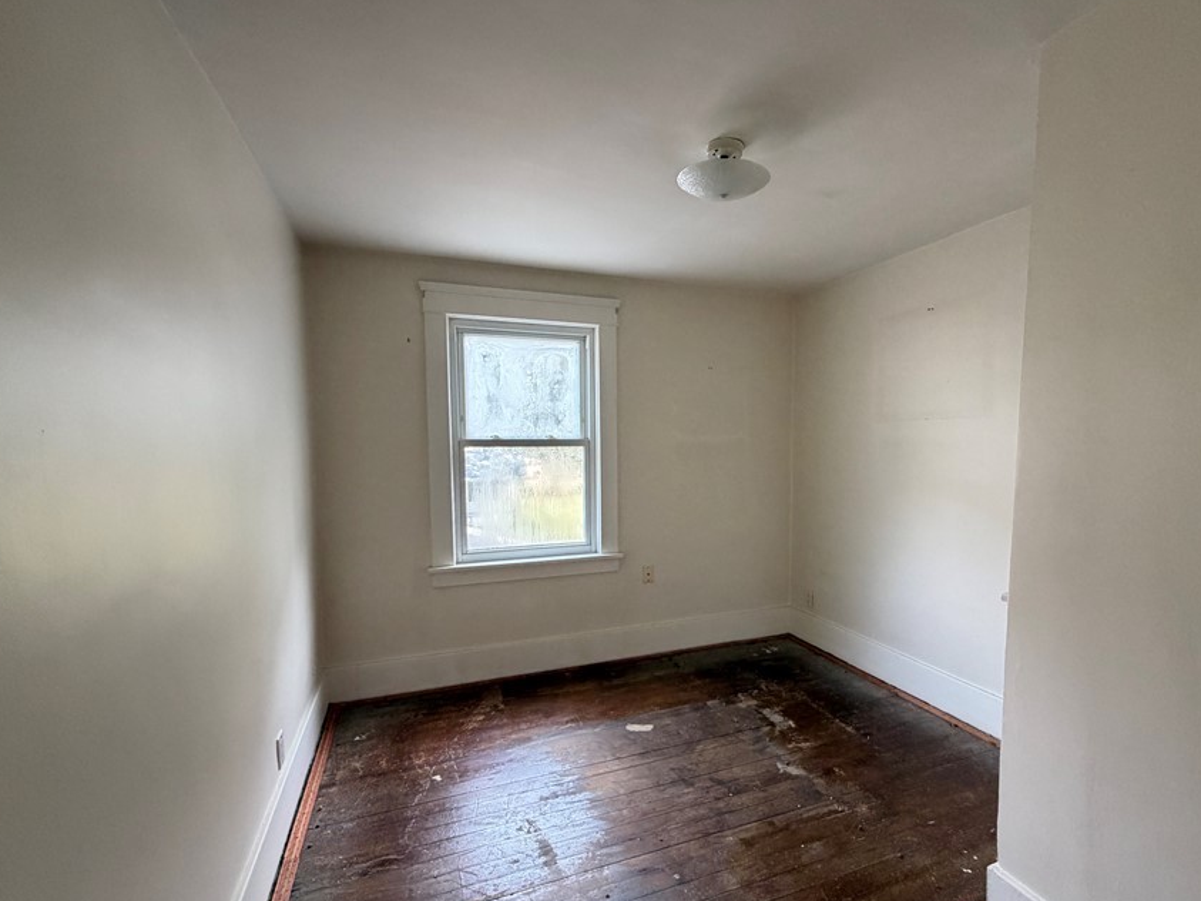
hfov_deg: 90.7
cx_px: 662
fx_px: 590
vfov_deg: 74.6
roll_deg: +0.6
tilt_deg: -5.3
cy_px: 483
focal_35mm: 17
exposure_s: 1/111
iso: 320
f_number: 2.2
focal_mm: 2.22
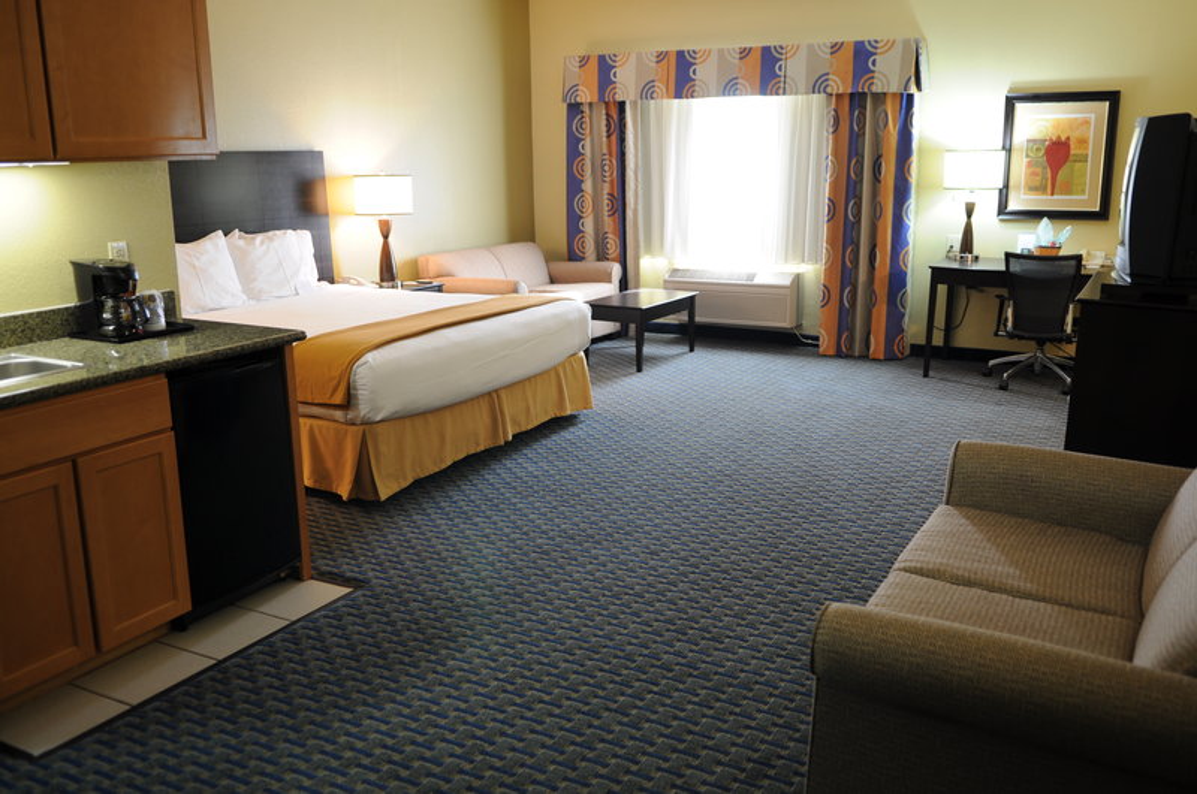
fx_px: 996
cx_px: 598
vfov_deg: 43.5
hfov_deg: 62.0
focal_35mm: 30
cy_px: 397
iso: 200
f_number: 2.8
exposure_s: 1/10
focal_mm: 20
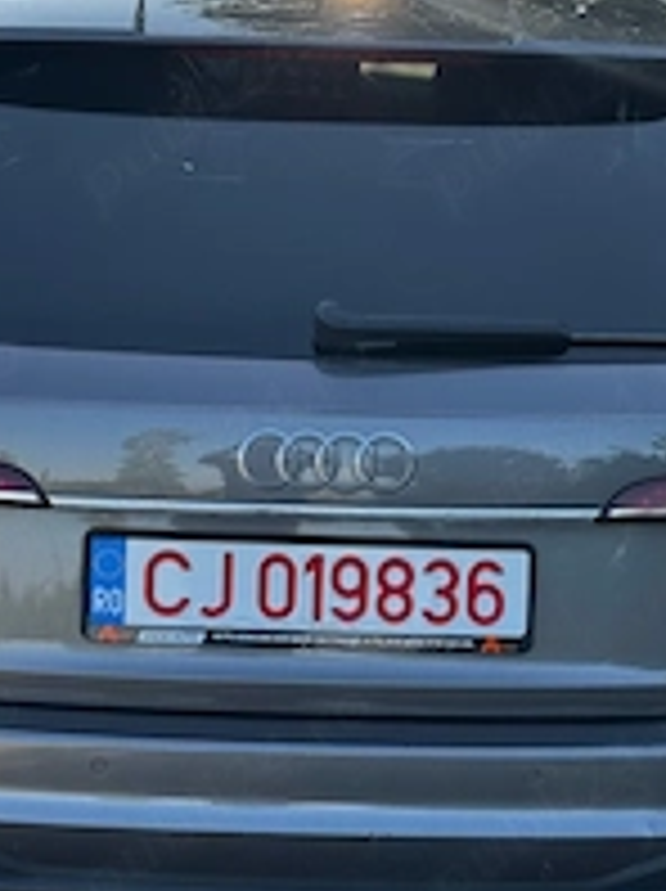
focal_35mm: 97
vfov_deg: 20.2
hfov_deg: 15.2
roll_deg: +0.4
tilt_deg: -12.5
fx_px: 2494
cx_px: 315
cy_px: 500
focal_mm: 6.76
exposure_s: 1/514
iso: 64
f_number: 1.78
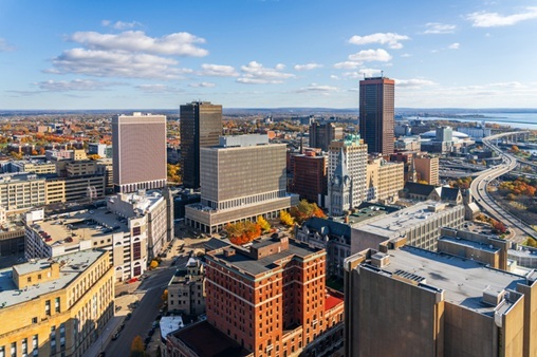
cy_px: 178
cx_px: 268
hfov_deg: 73.8
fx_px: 358
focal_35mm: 24
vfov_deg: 53.1
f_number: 4.5
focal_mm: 24
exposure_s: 1/1000
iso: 100
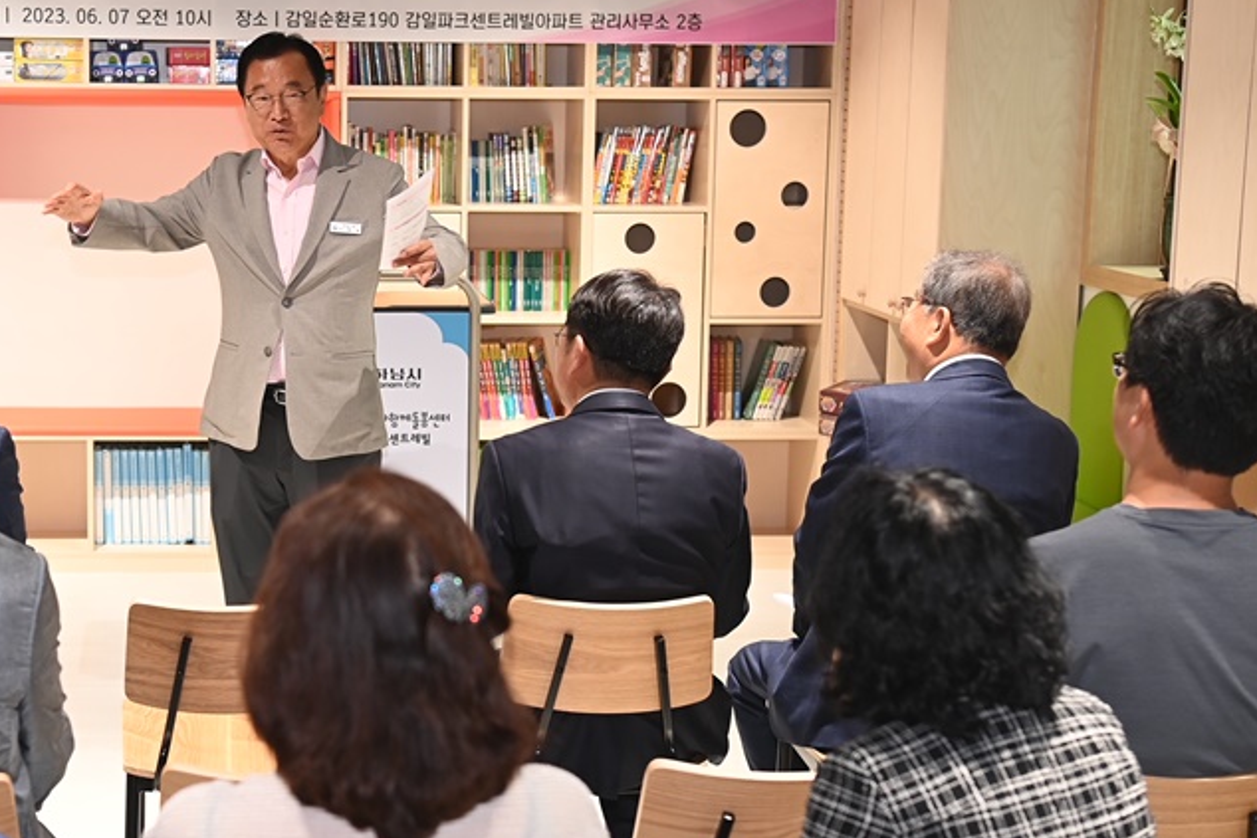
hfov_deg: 28.1
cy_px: 415
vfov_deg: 19.2
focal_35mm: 71
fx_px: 2479
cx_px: 353
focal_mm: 45
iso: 800
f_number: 3.5
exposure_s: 1/80
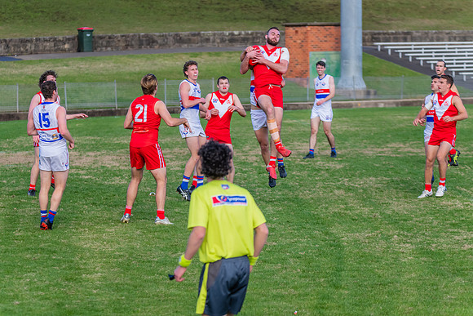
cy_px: 136
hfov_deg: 11.1
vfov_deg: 7.4
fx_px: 2429
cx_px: 221
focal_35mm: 185
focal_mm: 150
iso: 800
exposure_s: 1/1600
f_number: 5.6
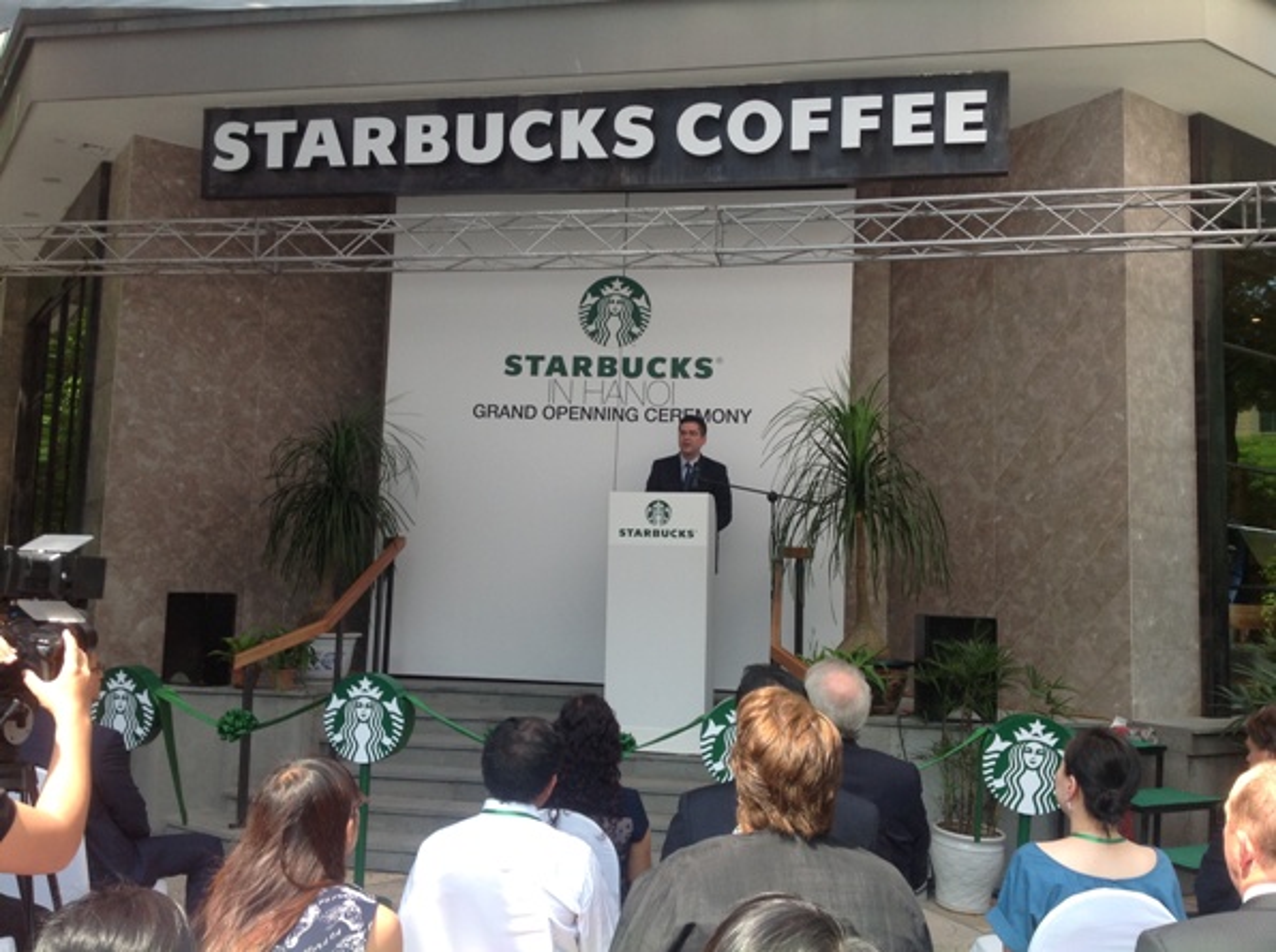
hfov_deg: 52.7
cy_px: 476
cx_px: 638
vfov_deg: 40.6
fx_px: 1288
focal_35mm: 35
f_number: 2.4
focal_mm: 4.28
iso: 50
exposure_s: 1/299
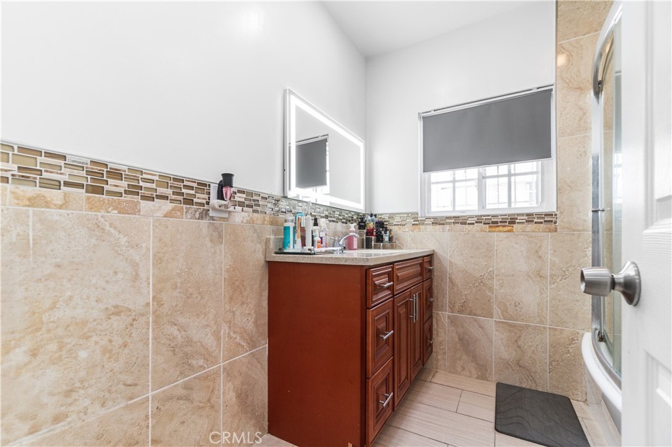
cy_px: 224
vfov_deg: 77.3
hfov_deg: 100.4
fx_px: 280
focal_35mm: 15
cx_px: 336
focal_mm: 10
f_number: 7.1
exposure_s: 1/15
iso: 320
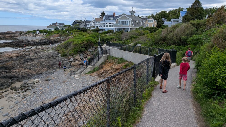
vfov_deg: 42.9
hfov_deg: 69.9
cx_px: 113
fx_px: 162
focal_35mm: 27
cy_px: 61
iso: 30
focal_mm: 4.53
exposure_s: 1/1479
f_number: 1.7
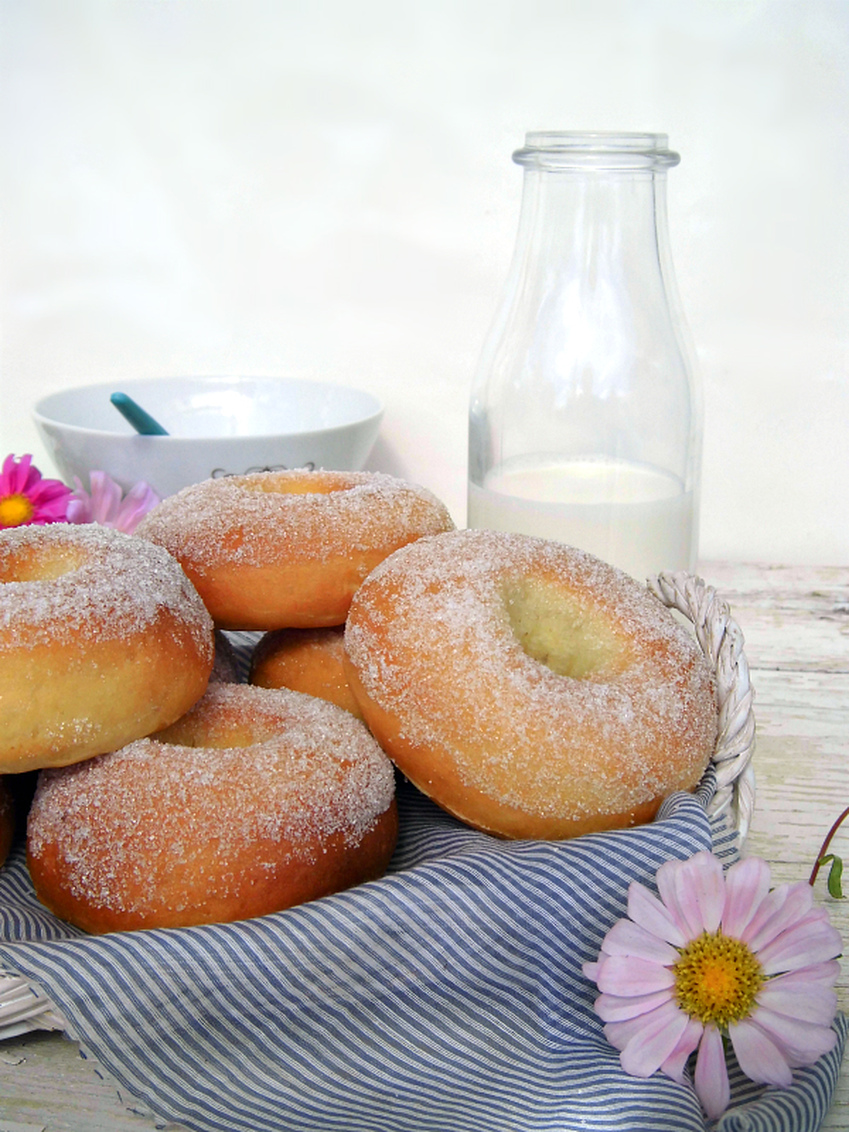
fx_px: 1537
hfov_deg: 30.9
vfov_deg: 40.4
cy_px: 566
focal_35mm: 47
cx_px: 424
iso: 100
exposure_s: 1/800
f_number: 3.4
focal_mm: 8.3
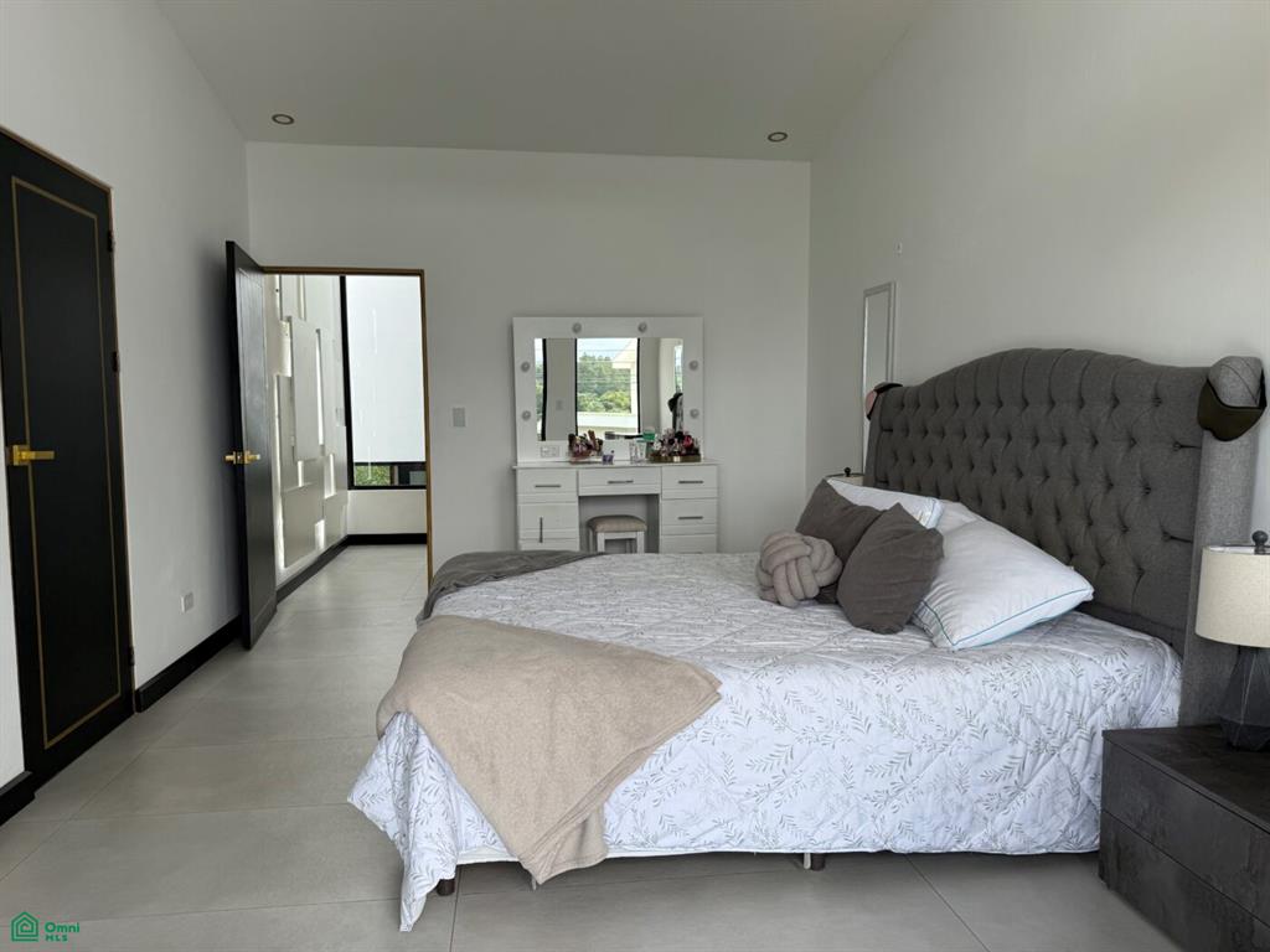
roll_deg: +0.3
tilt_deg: -3.7
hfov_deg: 71.6
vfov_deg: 56.8
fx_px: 881
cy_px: 476
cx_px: 635
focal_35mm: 24
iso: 80
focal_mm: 6.76
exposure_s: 1/1032
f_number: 1.78
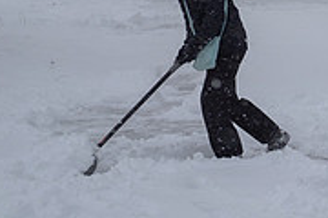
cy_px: -43
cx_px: 301
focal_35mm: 136
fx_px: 1239
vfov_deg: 9.9
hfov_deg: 14.9
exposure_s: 1/1600
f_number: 2.5
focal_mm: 40
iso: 200
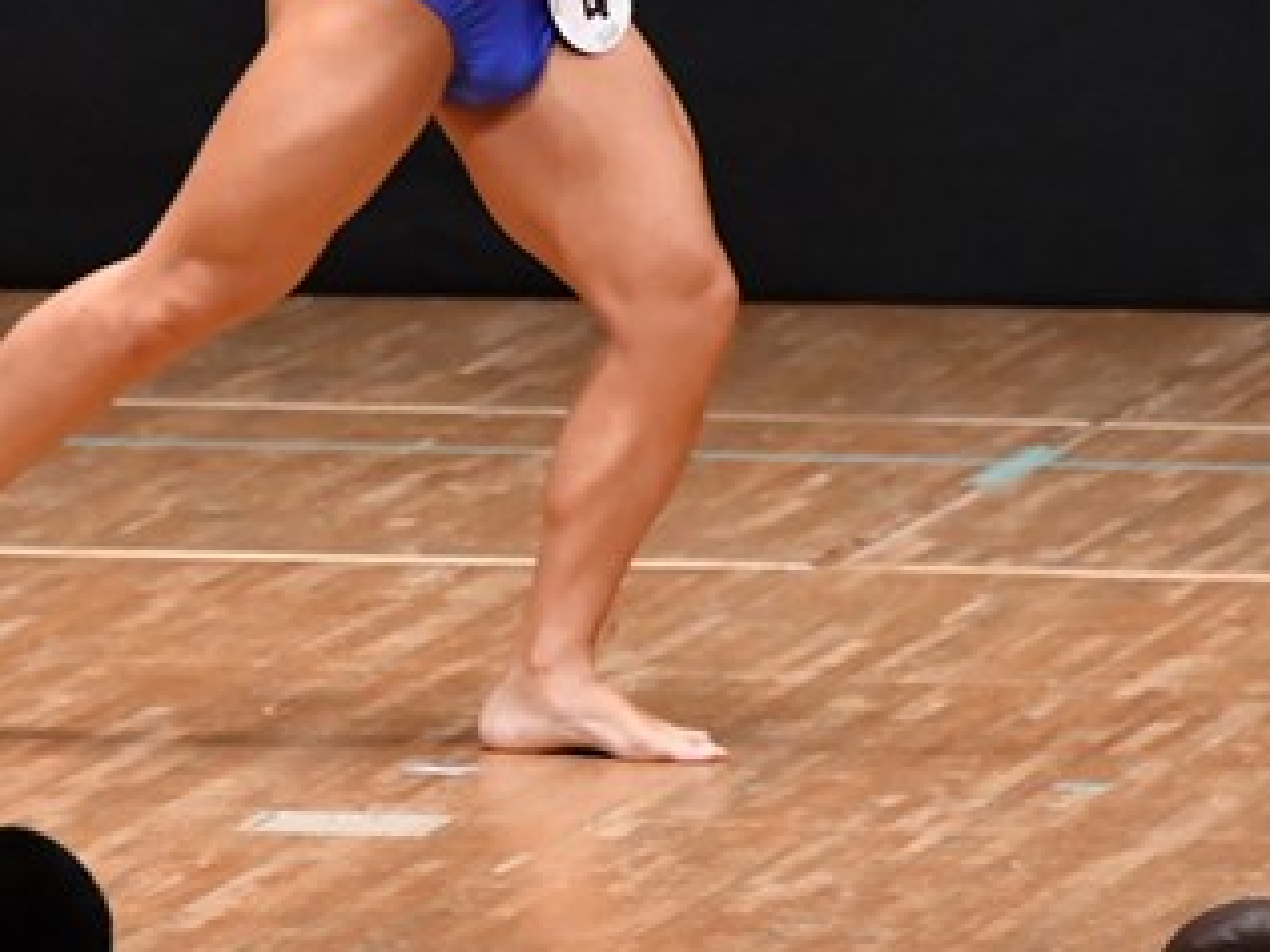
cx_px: 460
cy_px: -28
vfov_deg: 2.2
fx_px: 24654
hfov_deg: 3.0
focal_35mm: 672
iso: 6400
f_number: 5.6
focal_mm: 190
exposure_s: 1/400
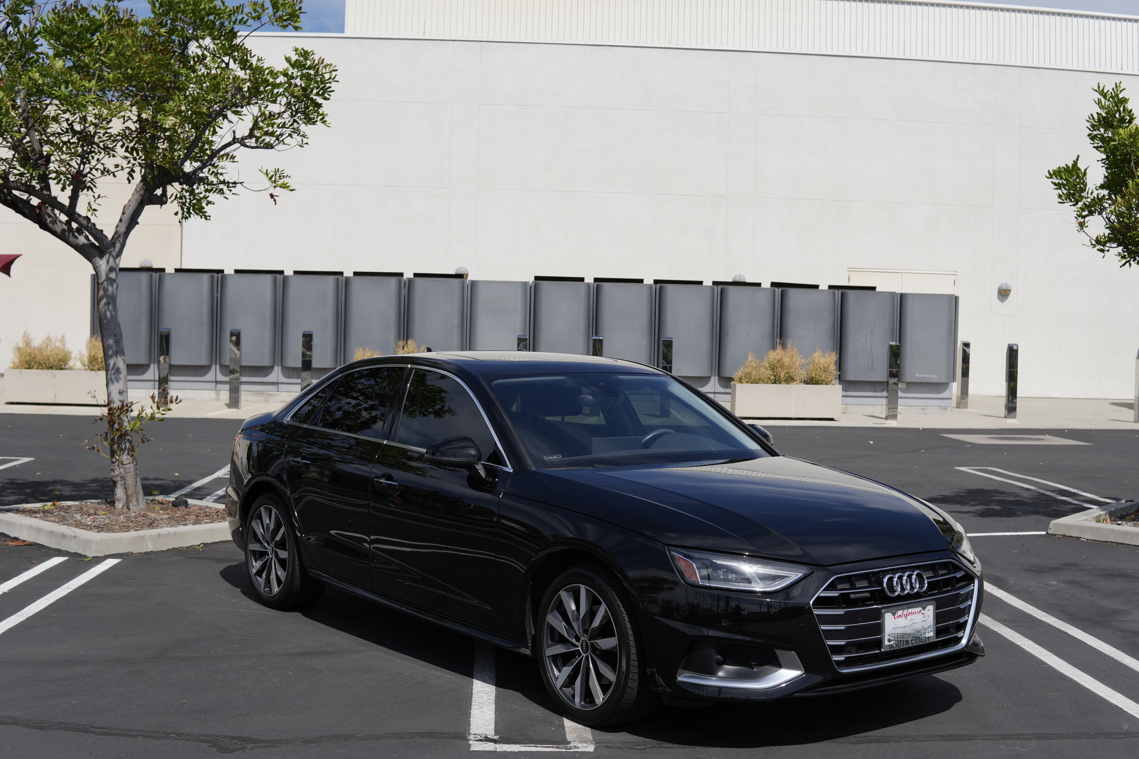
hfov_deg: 43.6
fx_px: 1424
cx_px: 570
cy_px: 380
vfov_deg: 29.9
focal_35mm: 45
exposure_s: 1/1600
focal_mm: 30
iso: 100
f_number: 4
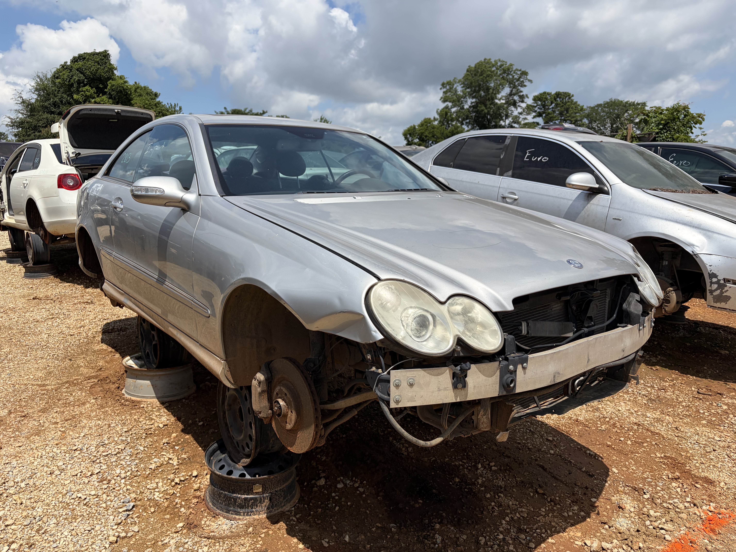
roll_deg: +0.6
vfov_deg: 53.1
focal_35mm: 26
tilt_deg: -7.7
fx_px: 553
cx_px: 368
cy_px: 276
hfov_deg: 67.3
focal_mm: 5.96
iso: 64
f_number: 1.6
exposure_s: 1/6329
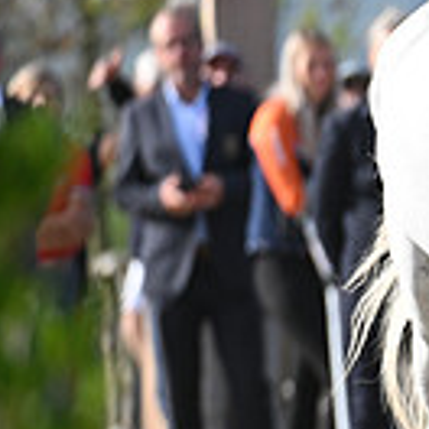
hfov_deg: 1.3
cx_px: 926
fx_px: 18382
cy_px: 190
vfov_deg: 1.3
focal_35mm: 1311
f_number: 5
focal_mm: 350
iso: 500
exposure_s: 1/1600
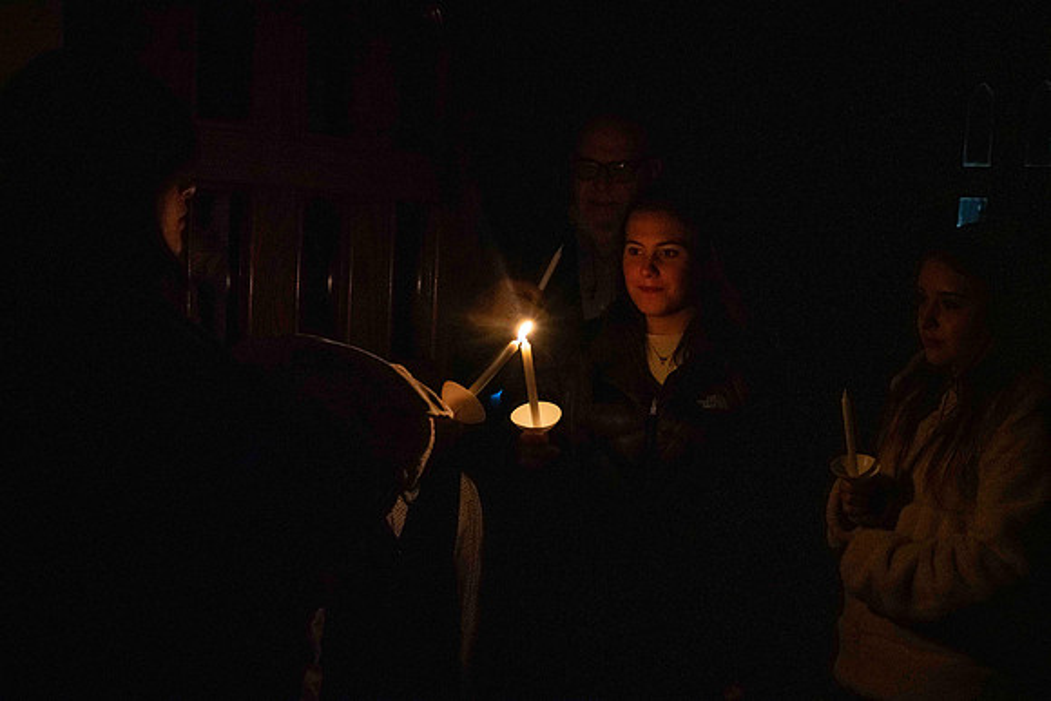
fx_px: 1197
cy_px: 350
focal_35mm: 41
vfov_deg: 32.6
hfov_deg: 47.4
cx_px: 526
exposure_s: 1/40
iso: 8000
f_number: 6.3
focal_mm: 41
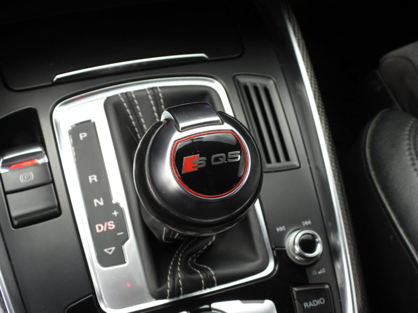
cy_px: 156
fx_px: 531
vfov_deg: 32.9
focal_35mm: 44
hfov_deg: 42.9
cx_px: 209
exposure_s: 1/60
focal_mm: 7.9
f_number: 3.2
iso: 100
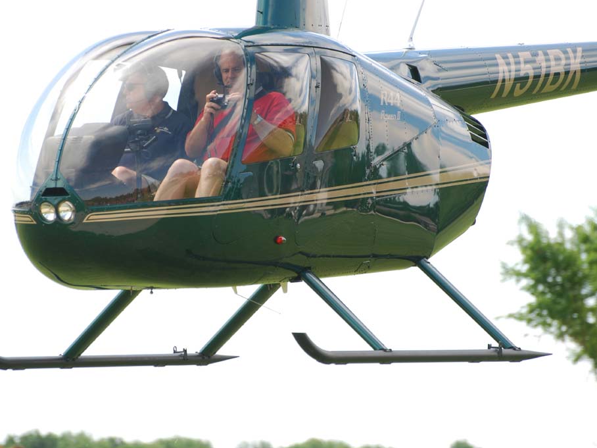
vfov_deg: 4.7
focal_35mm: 318
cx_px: 284
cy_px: 223
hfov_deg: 6.2
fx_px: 5476
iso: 100
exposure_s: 1/160
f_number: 5.3
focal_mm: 195
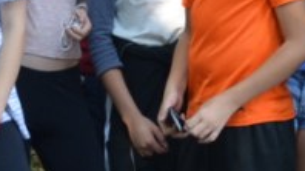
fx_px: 2230
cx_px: 474
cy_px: -283
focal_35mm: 276
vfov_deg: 4.3
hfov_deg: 7.7
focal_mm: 34
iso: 400
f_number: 4.5
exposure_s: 1/80
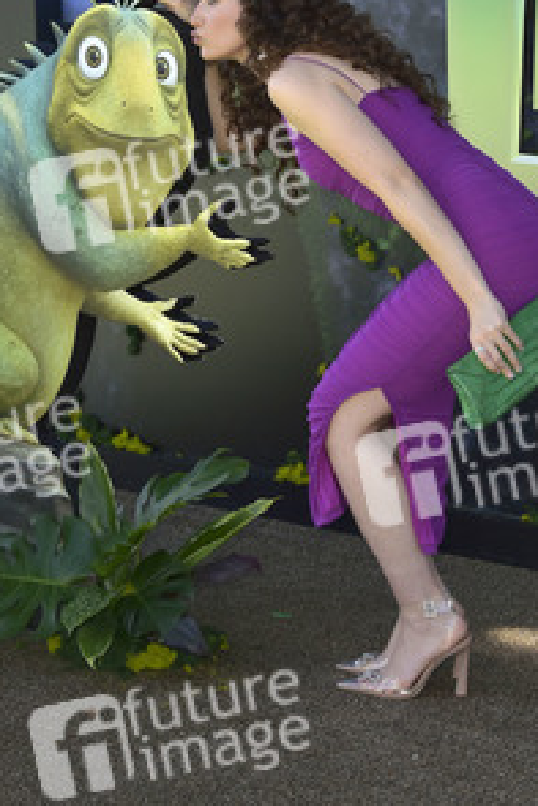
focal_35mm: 88
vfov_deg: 23.1
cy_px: 325
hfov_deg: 15.5
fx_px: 1970
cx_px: 250
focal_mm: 65
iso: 125
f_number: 7.1
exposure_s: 1/250
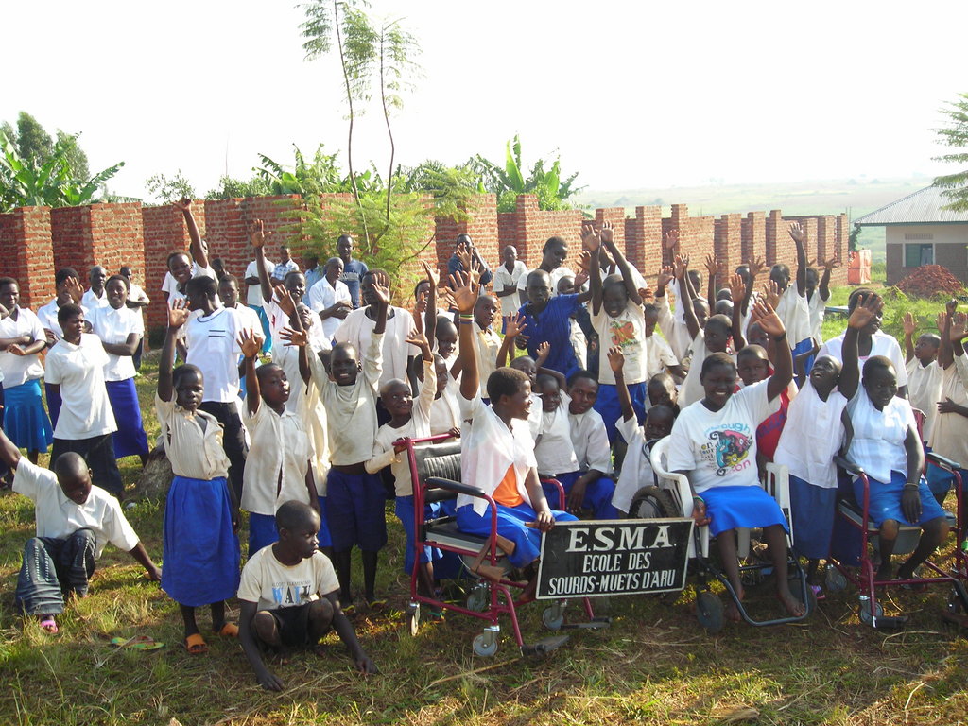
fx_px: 1063
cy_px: 363
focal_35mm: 38
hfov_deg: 49.0
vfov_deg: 37.7
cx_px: 484
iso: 75
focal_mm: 6.3
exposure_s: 1/265
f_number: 3.2
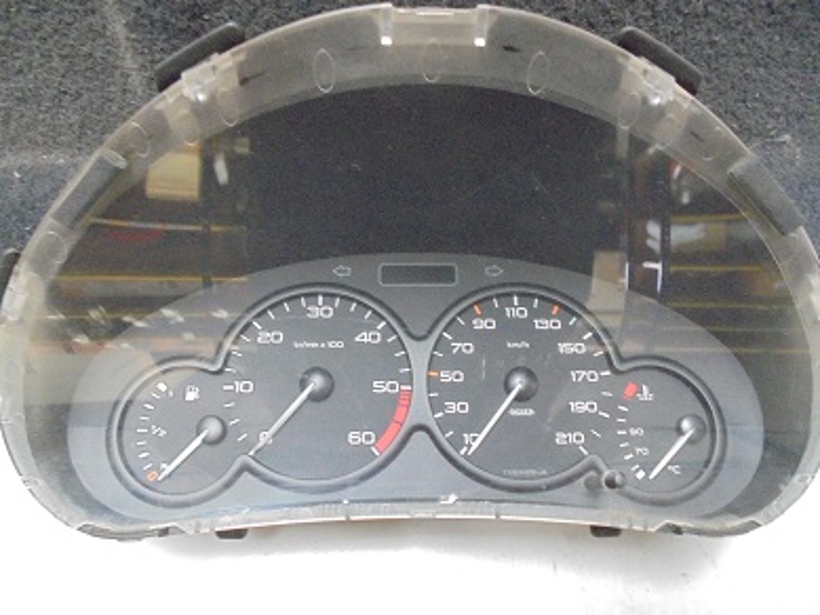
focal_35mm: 26
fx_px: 616
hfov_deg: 67.3
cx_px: 410
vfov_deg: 53.1
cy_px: 308
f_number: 3.5
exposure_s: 1/15
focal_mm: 4.6
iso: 800
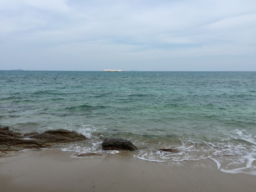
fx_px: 214
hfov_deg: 61.7
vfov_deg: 48.2
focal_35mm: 29
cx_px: 128
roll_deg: -1.1
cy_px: 96
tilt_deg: -7.5
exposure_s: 1/2198
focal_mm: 4.15
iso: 32
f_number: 2.2
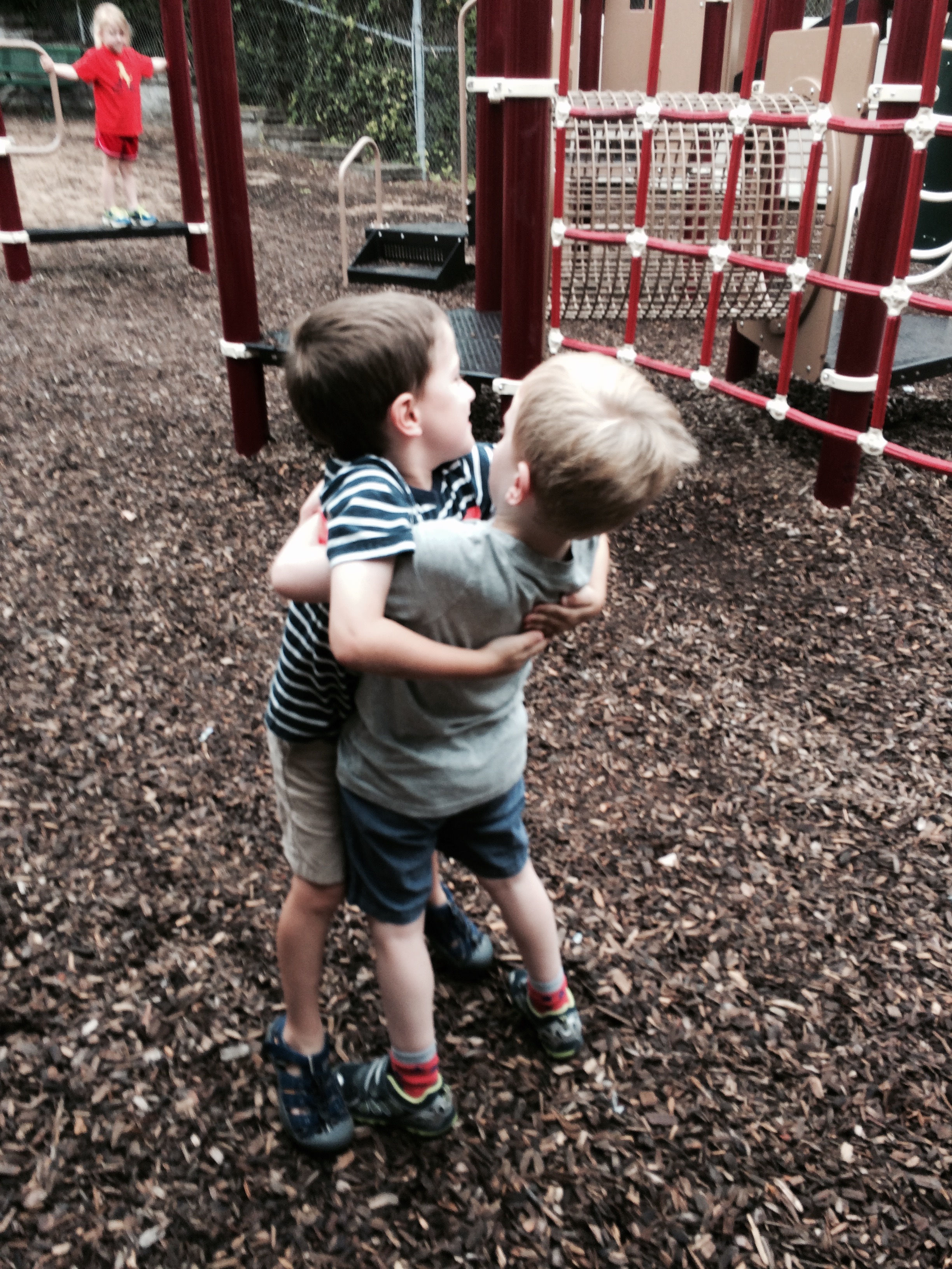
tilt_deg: -30.2
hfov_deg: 48.2
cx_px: 476
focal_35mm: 29
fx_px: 1063
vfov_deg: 61.7
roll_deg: -0.6
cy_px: 634
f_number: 2.2
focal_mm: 4.15
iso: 50
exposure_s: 1/120
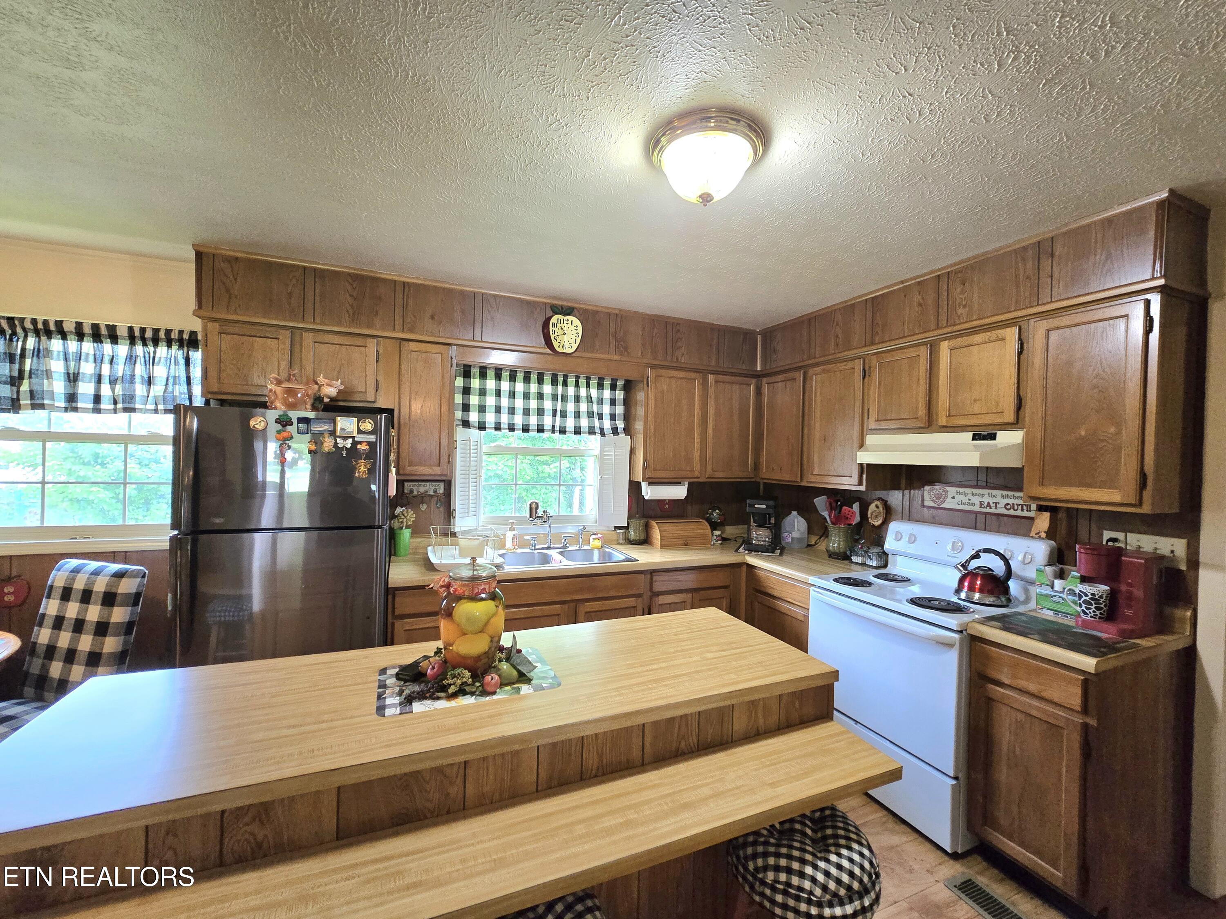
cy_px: 460
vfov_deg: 89.9
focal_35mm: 13
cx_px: 613
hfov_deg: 106.2
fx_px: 460
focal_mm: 2.2
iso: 400
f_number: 2.2
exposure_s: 1/60.2
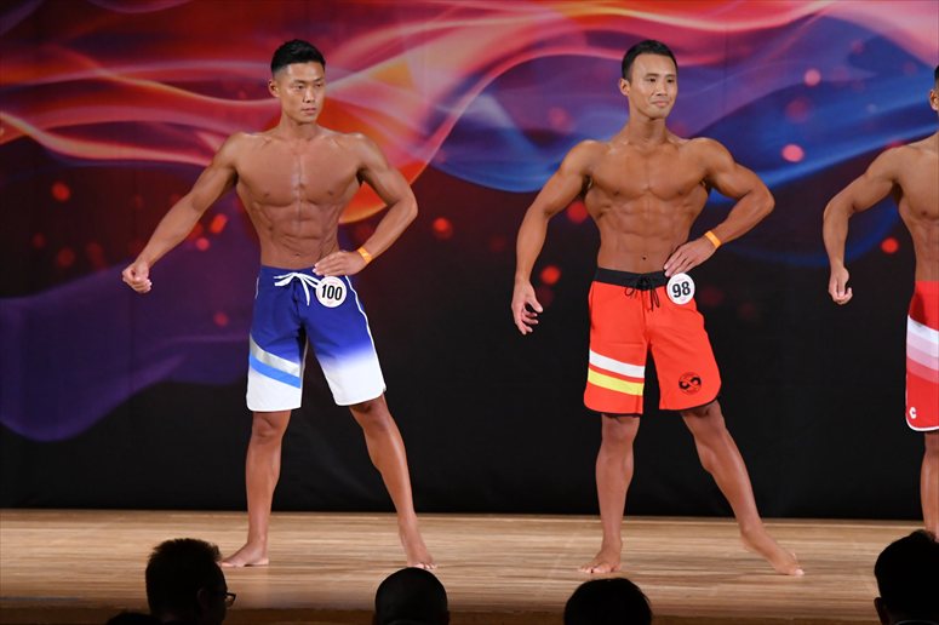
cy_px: 312
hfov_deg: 9.2
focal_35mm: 225
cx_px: 470
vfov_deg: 6.1
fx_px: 5866
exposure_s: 1/400
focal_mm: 150
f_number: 5.6
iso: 3200
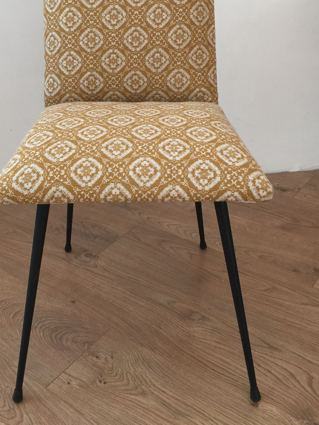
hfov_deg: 34.2
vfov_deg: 44.2
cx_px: 123
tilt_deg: -21.3
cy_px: 142
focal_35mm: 42
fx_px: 516
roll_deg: +2.4
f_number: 2.2
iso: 64
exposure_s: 1/33
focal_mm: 4.15
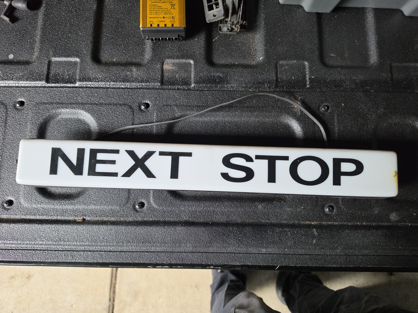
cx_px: 209
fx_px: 278
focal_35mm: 23
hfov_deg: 73.9
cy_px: 156
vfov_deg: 58.9
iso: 320
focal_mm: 6.5
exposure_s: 1/120
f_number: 1.4
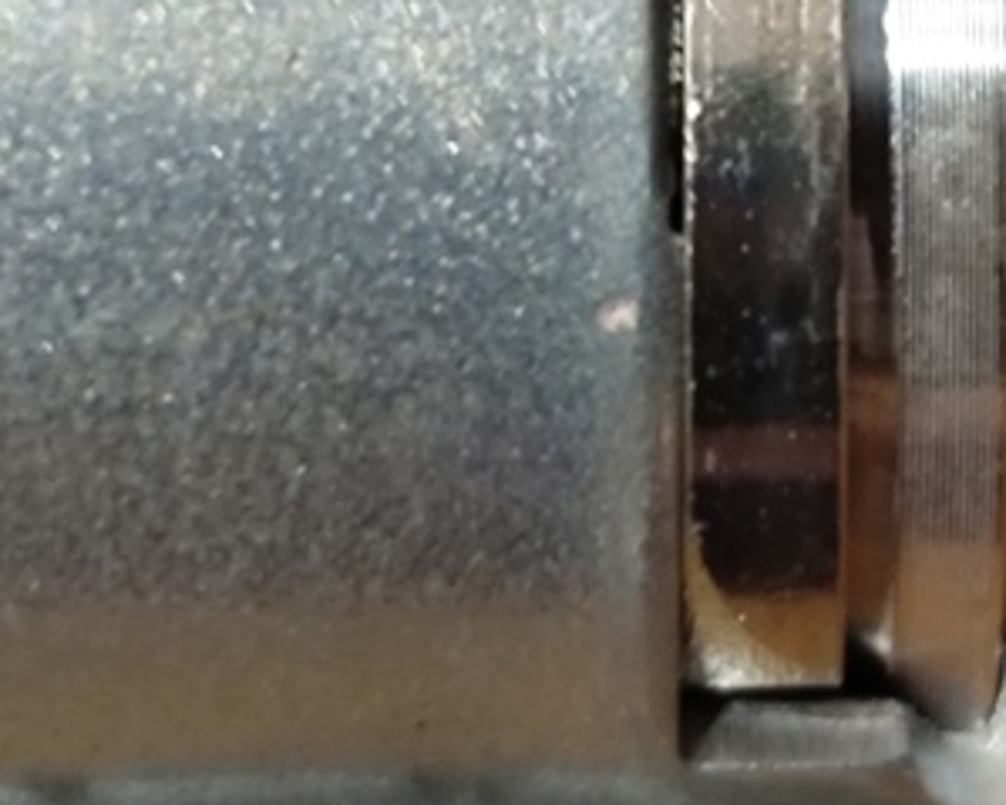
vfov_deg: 7.2
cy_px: 126
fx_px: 6340
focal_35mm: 213
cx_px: 989
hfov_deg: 9.0
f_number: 1.65
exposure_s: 1/25
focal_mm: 6.19
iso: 1000
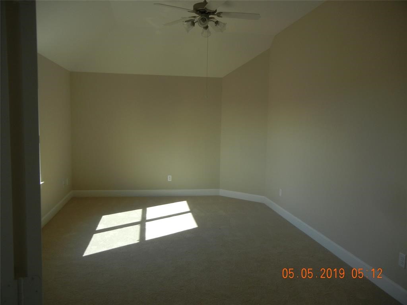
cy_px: 152
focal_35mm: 30
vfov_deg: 46.8
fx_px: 353
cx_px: 204
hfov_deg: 60.0
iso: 160
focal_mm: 5.4
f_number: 3.5
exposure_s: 1/328
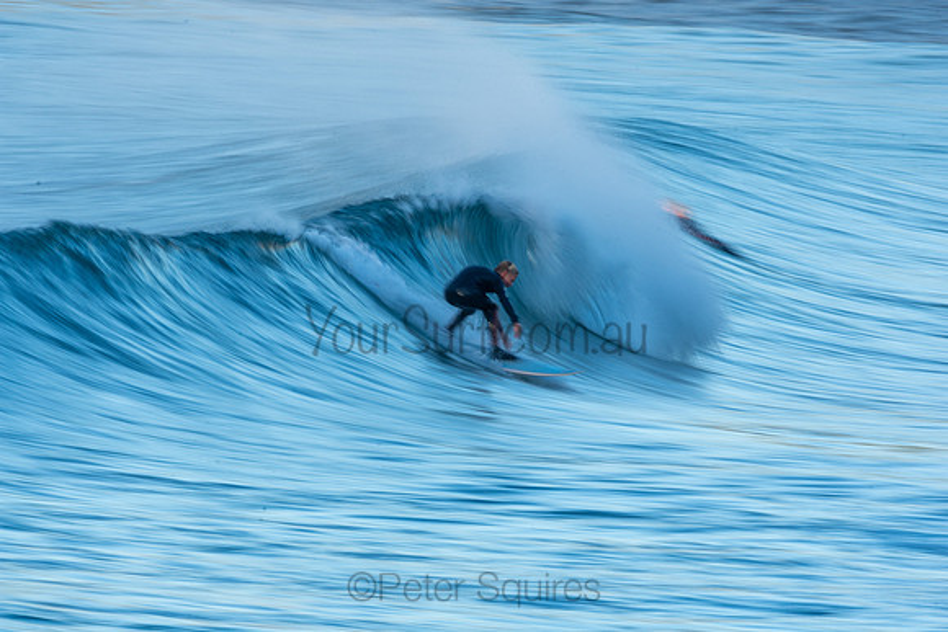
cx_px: 474
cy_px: 316
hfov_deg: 2.7
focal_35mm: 750
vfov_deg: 1.8
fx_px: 19754
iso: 100
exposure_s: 1/20
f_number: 25
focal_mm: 500
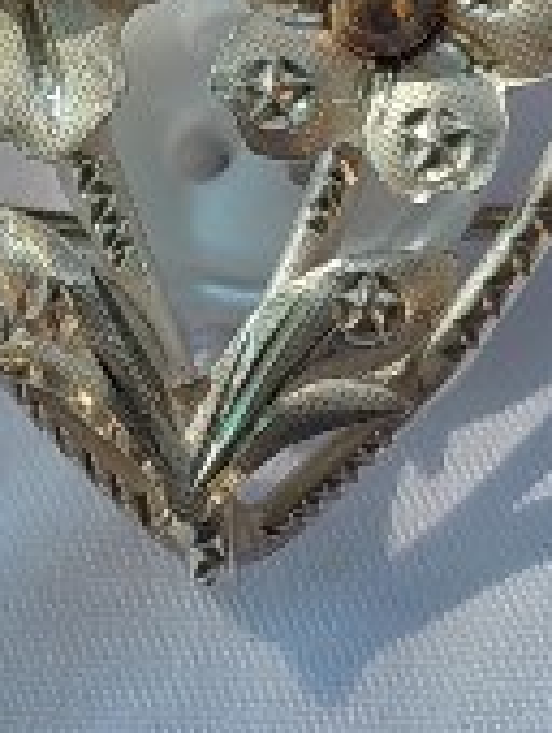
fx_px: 3733
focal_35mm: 176
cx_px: 198
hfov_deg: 8.5
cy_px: 259
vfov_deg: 11.2
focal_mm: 4.69
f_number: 1.8
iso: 50
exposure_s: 1/894
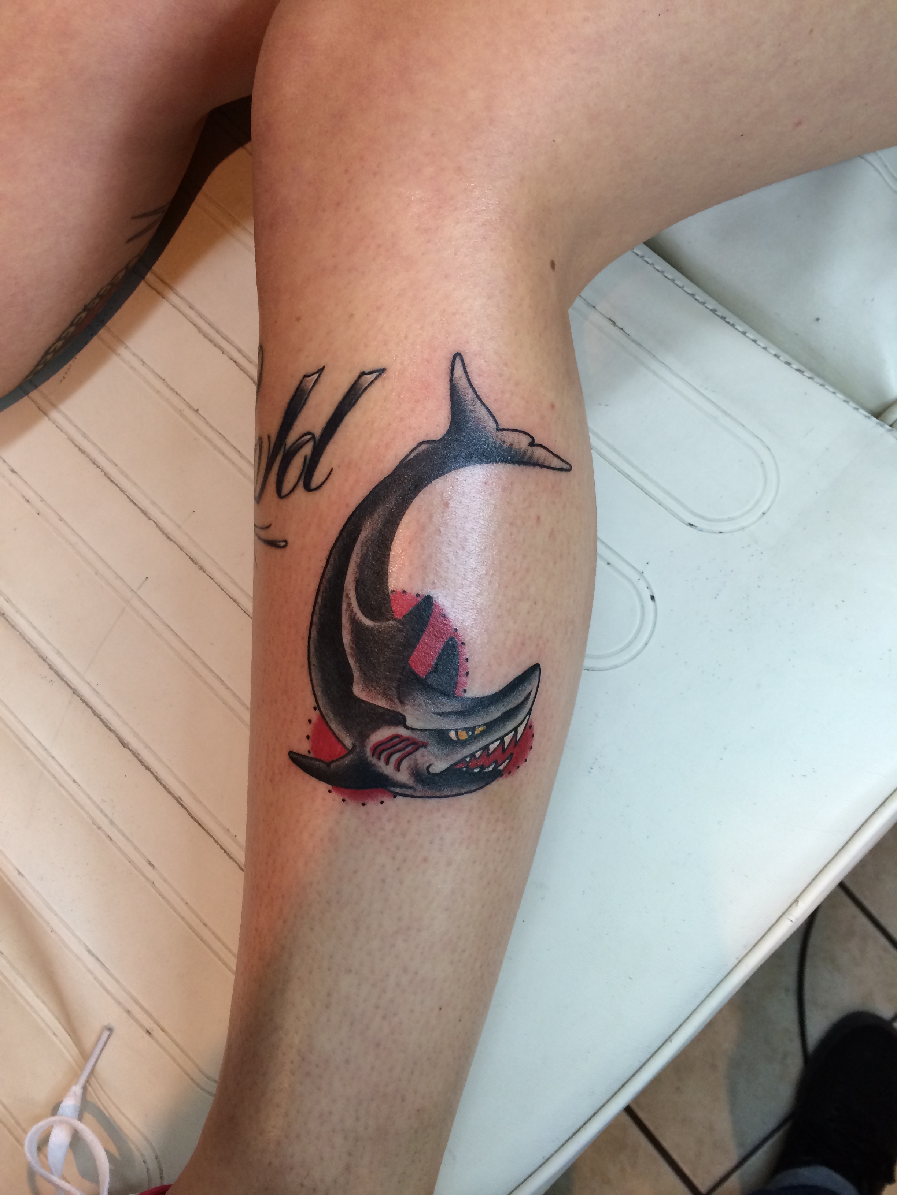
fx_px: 1037
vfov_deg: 60.0
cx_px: 448
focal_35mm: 30
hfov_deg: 46.8
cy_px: 598
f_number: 2.2
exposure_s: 1/30
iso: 40
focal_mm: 4.12
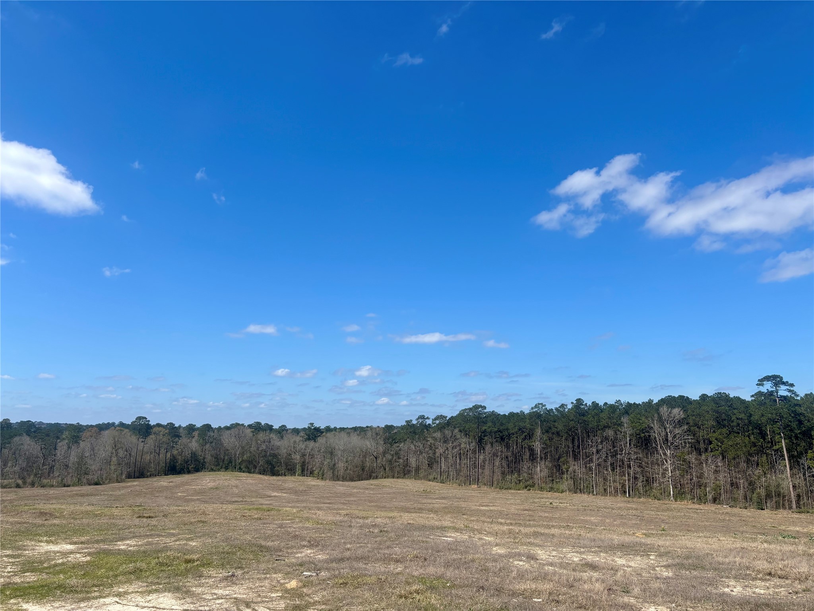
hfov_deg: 67.3
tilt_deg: +11.3
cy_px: 306
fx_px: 611
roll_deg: -0.8
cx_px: 407
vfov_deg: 53.1
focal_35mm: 26
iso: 50
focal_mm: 5.96
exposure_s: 1/4255
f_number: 1.6
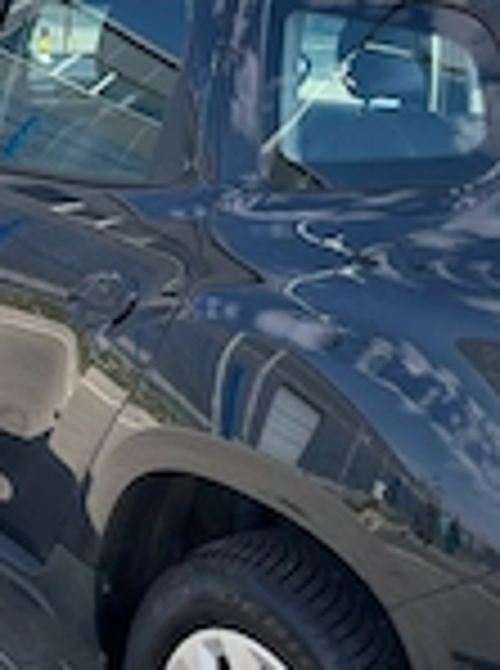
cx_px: 203
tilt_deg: -14.8
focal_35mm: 70
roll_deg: -2.0
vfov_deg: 27.8
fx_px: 1354
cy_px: 283
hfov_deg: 20.9
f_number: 1.6
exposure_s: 1/1106
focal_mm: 5.1
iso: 50
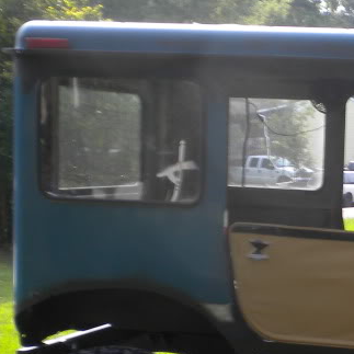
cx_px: 454
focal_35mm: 98
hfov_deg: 16.8
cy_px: 270
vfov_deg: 17.6
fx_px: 1134
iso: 80
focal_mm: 6.3
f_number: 4.6
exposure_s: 1/131
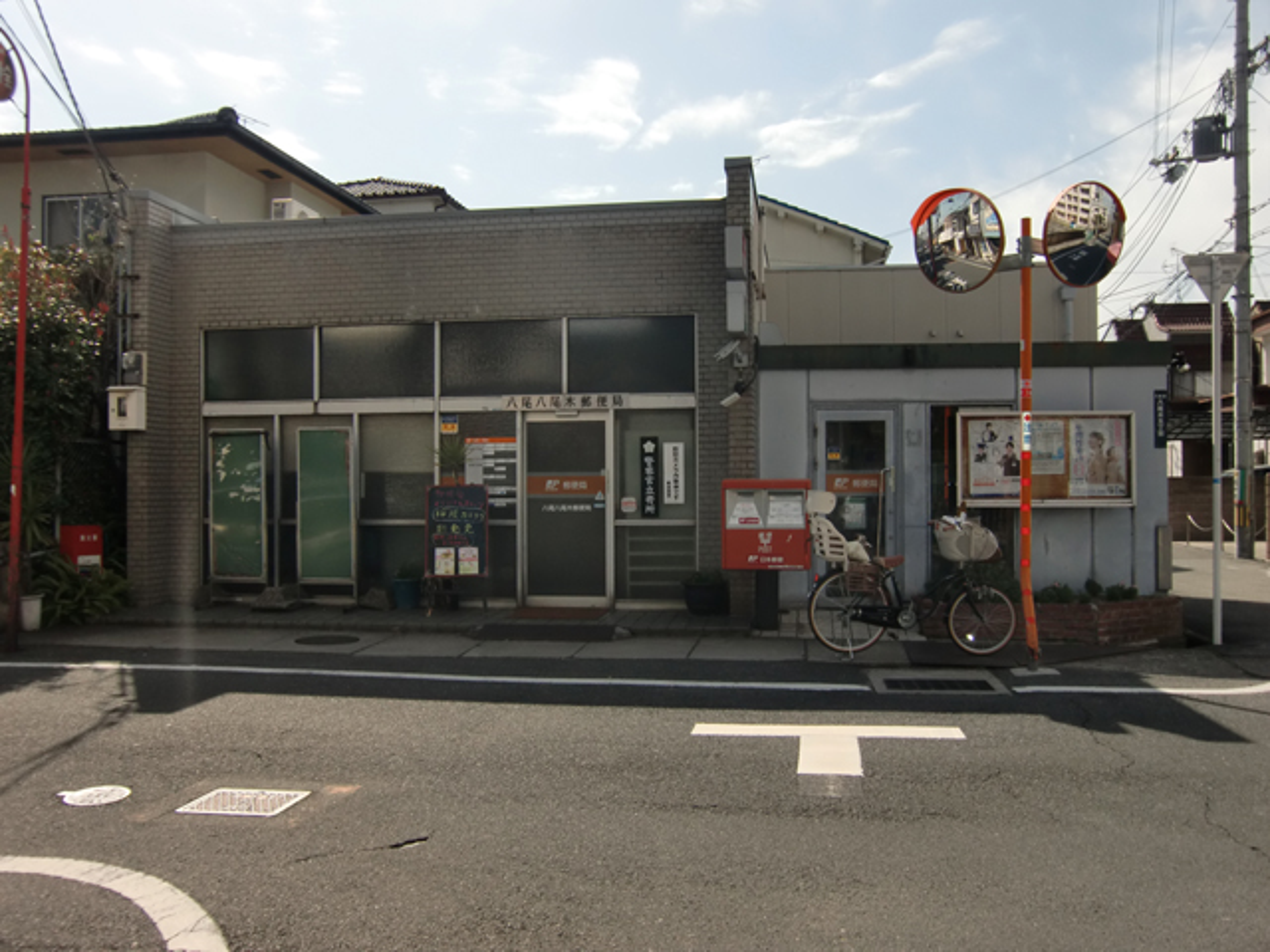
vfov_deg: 48.2
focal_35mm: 29
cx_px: 635
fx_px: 1064
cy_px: 476
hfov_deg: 61.7
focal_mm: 5.2
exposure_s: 1/200
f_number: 7.9
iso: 64
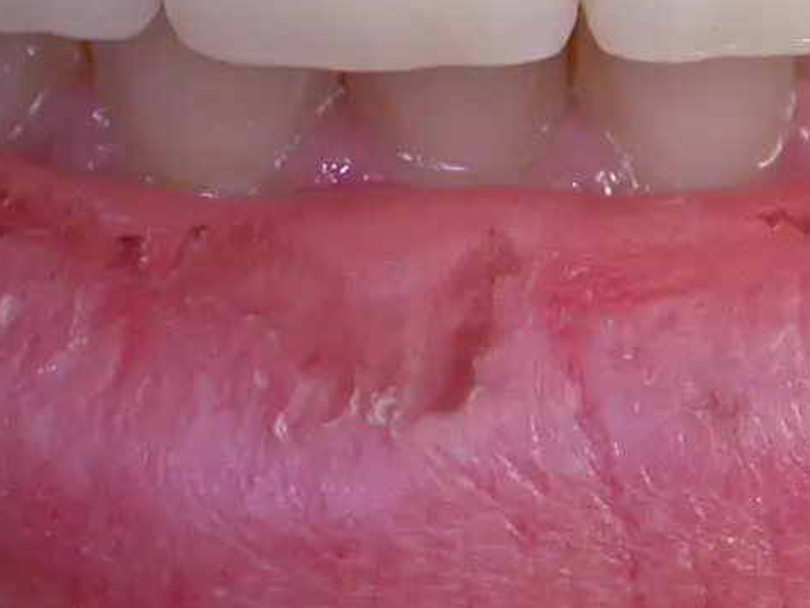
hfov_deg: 7.6
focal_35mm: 261
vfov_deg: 5.7
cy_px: -127
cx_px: 383
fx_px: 6110
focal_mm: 16.2
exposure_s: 1/62.2
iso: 100
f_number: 4
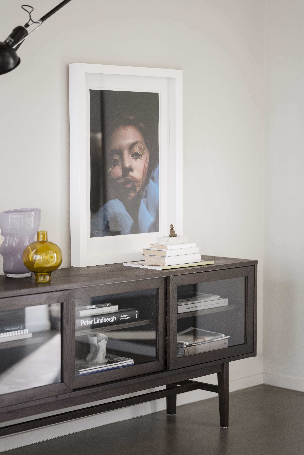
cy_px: 228
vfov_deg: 23.9
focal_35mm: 85
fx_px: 1077
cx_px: 152
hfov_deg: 16.1
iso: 250
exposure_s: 1/100
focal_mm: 85
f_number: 1.8
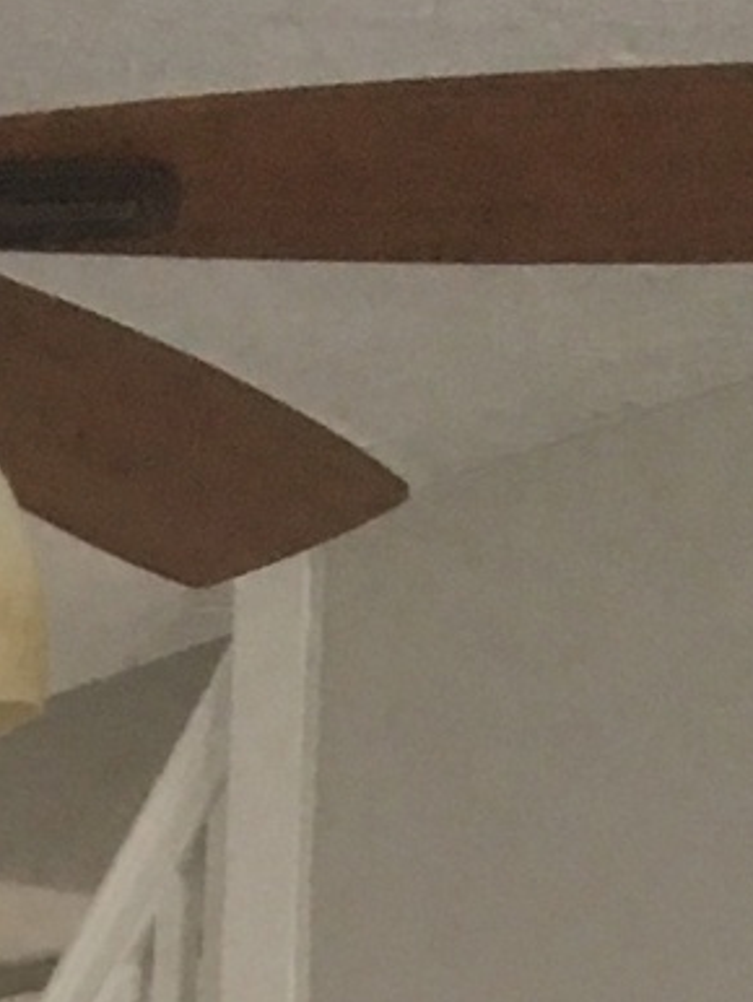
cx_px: -418
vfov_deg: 9.2
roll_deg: -1.2
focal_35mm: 173
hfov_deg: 8.4
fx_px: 5012
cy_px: 2959
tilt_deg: -8.0
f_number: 2.2
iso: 64
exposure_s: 1/15
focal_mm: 4.15
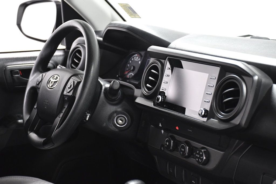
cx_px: 138
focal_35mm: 75
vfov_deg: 18.2
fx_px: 575
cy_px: 92
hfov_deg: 27.0
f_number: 4.8
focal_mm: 50
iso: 2500
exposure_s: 1/100
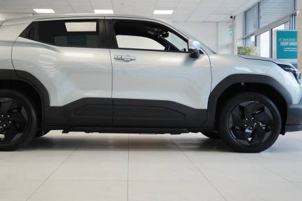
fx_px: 436
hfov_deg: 38.1
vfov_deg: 25.9
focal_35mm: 52
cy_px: 76
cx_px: 133
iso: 1000
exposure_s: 1/160
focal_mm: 24
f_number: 4.5
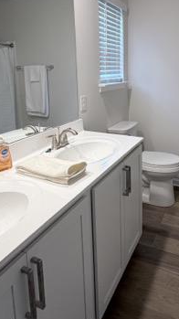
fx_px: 237
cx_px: 127
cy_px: 106
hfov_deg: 40.6
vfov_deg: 66.1
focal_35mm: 28
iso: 250
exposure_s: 1/120
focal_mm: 2.22
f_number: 2.2
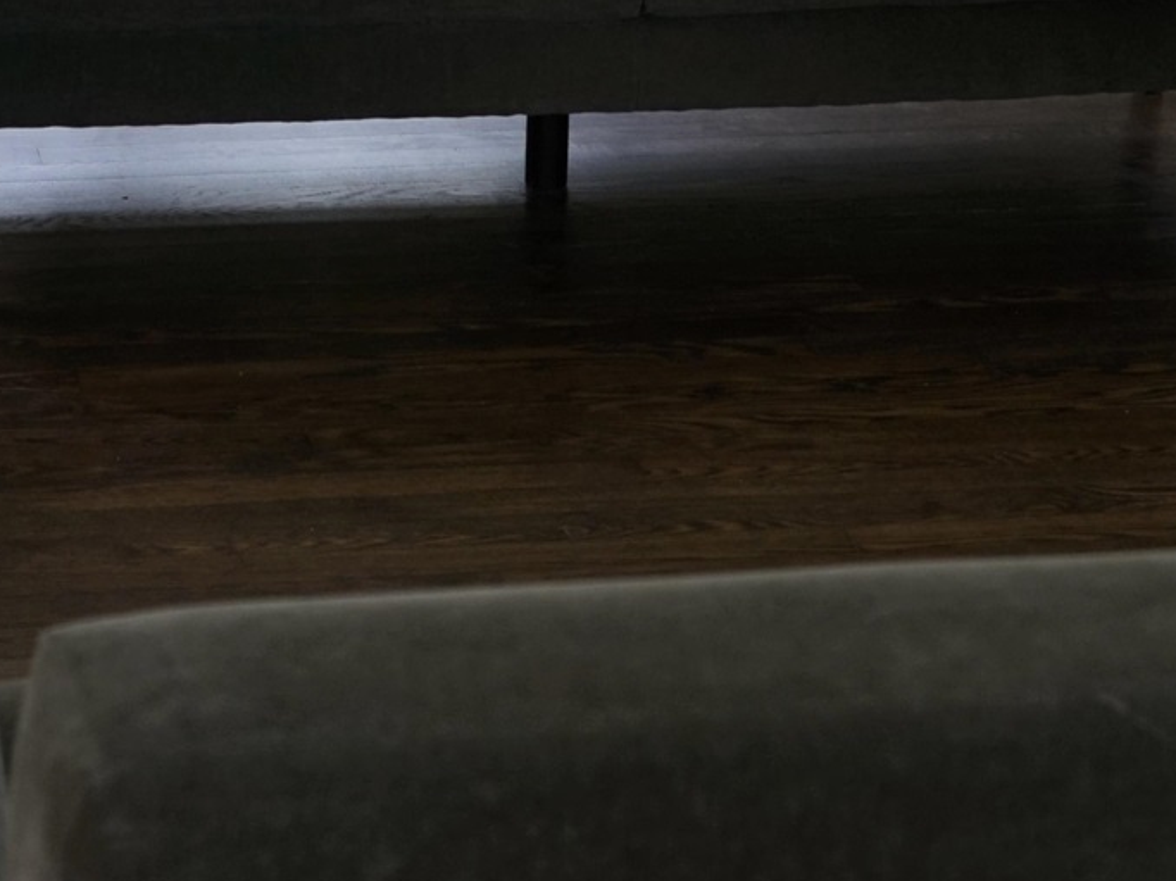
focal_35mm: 104
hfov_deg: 18.6
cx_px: 98
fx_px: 3532
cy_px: -583
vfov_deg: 13.1
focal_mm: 32
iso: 160
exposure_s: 1/60
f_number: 4
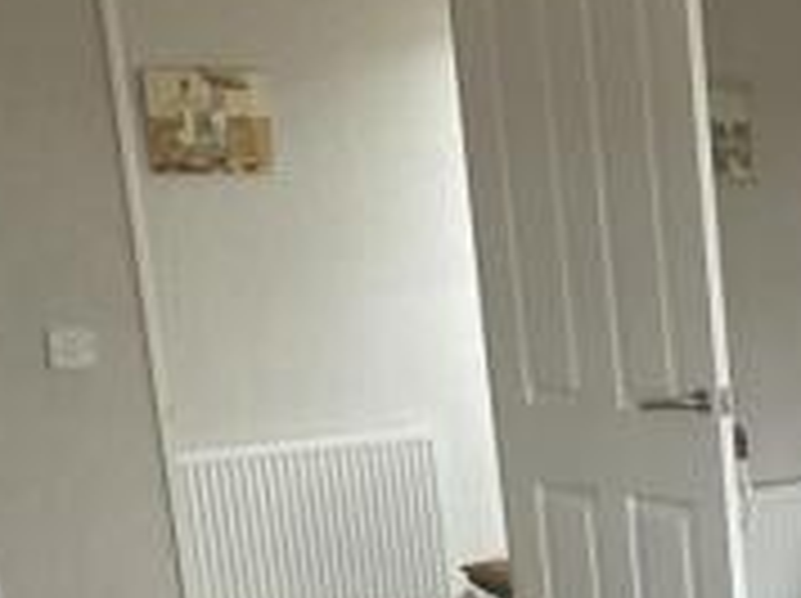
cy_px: 776
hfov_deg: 18.5
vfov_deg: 14.8
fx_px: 2195
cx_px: 1172
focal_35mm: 95
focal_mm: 3
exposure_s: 1/122
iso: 50
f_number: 1.8
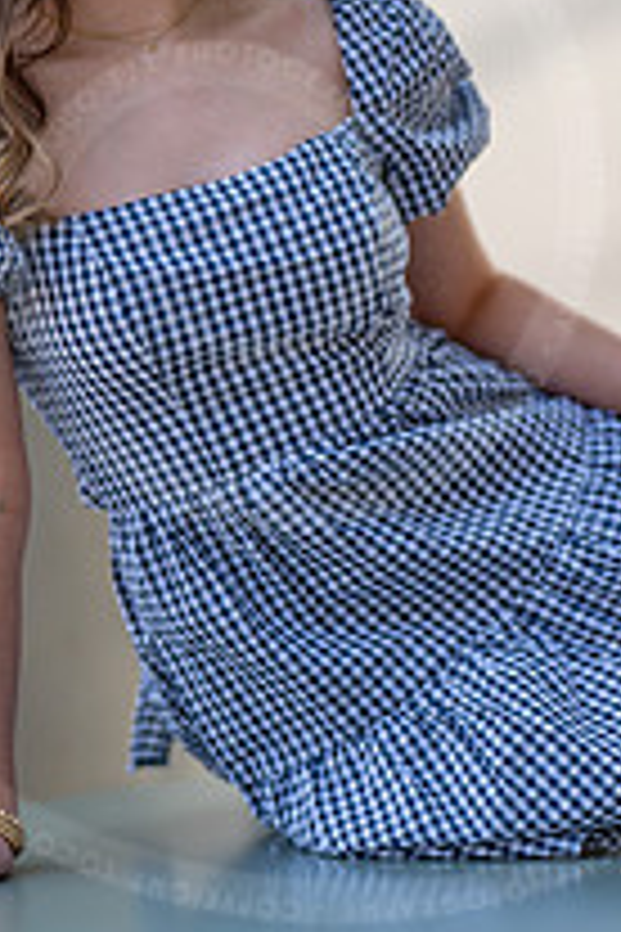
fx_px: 4787
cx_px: 292
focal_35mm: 185
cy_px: 338
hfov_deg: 7.4
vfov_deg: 11.1
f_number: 1.2
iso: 200
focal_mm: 85
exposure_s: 1/1000
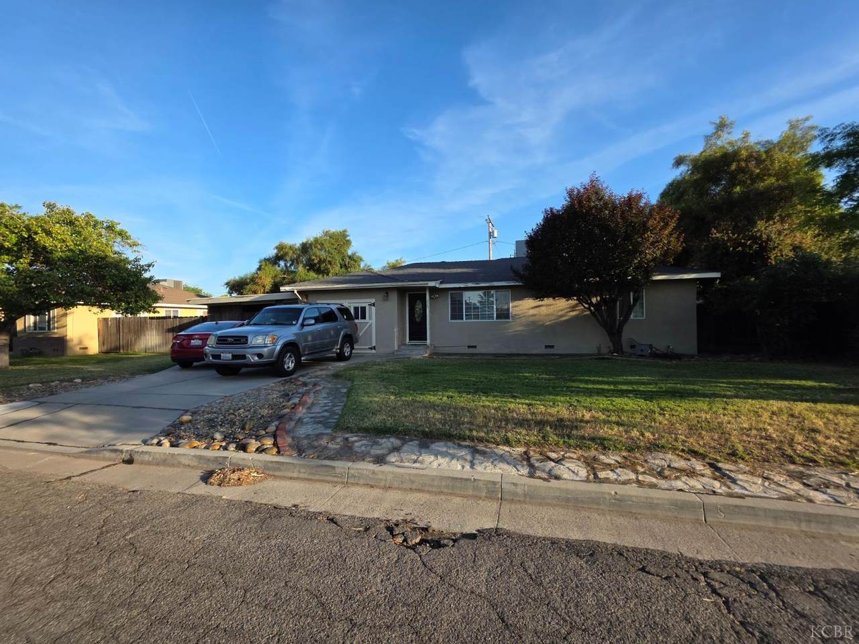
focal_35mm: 13
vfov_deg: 89.9
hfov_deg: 106.2
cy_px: 322
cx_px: 430
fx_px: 323
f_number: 1.9
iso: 40
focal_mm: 2.2
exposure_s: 1/878
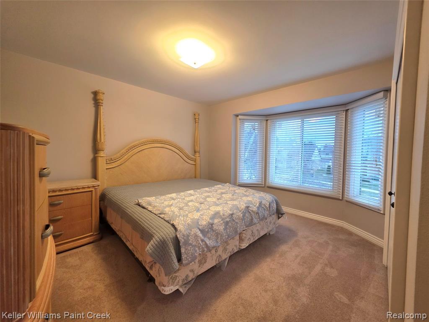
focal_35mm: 13
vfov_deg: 89.9
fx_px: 161
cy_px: 161
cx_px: 214
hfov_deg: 106.2
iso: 200
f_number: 1.9
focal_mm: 2.2
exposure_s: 1/60.2
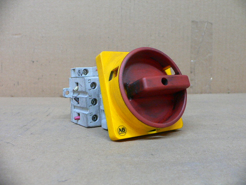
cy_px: 92
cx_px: 123
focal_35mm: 35
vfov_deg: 40.7
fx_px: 249
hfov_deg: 52.6
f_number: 2.8
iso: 200
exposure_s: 1/20
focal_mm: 4.6
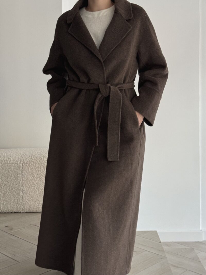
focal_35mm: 48
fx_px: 381
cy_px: 138
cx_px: 103
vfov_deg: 39.7
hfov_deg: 30.3
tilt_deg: -5.2
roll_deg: +0.3
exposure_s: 1/60
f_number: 1.78
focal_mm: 6.76
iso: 160
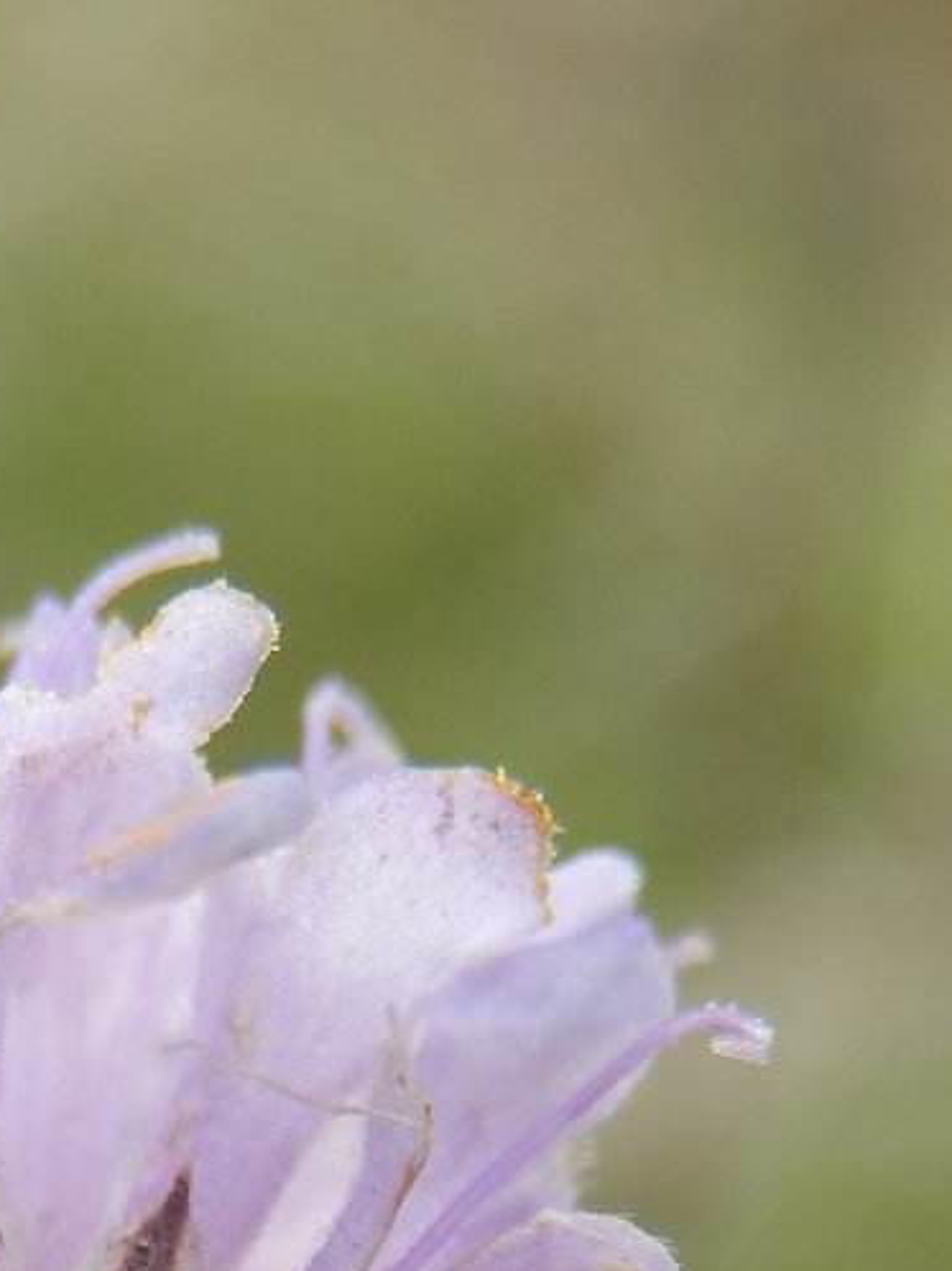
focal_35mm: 123
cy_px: 1284
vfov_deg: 15.7
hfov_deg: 11.8
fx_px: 4514
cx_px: -191
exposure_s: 1/400
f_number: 4.5
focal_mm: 9.2
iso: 125
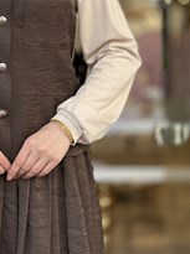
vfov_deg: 16.0
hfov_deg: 12.0
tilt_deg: +1.2
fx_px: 896
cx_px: 14
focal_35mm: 122
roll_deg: -0.4
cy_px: 24
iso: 80
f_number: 1.78
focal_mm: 6.86
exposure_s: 1/435
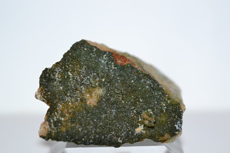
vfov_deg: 22.6
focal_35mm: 60
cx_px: 115
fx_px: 383
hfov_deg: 33.4
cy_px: 76
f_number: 8
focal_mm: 40
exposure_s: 1/60
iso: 100
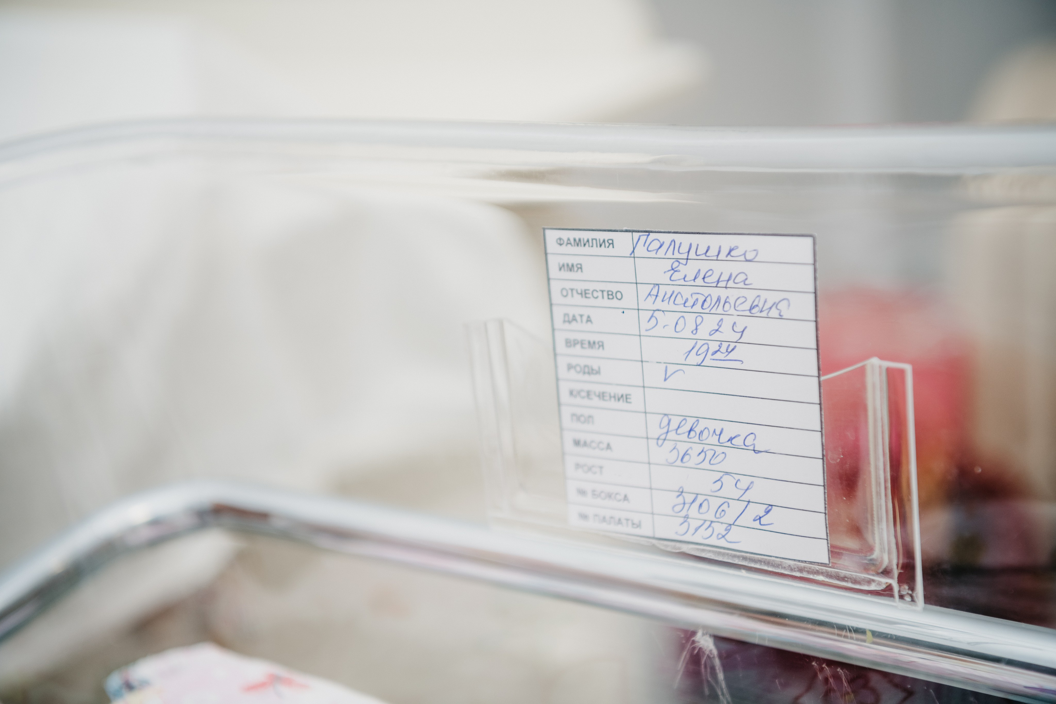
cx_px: 528
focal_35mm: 58
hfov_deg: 34.5
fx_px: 1701
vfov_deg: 23.4
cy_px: 352
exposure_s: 1/160
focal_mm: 58
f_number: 3.2
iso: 100
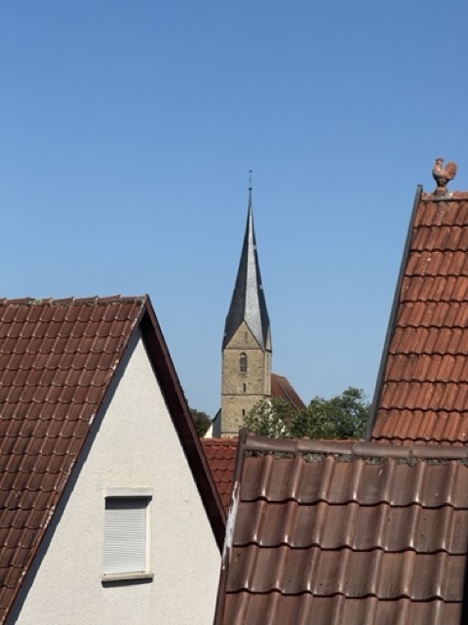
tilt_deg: +4.1
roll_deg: -1.5
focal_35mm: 120
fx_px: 2163
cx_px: 234
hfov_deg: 12.3
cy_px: 312
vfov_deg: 16.4
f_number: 2.8
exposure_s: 1/2710
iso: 50
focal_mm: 15.66
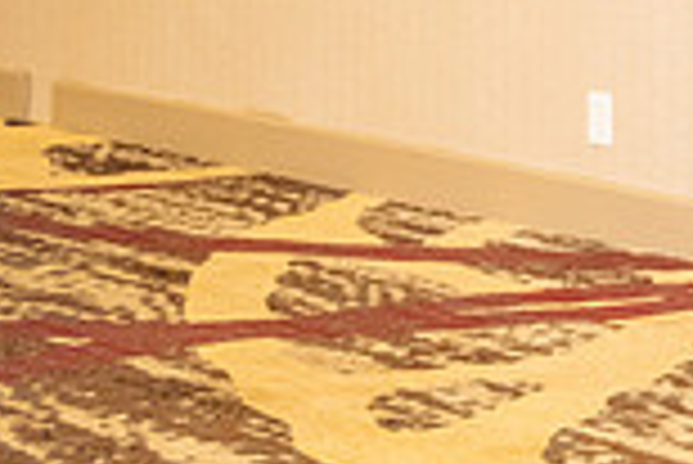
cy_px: -92
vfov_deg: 8.6
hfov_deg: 12.2
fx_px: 3044
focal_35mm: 158
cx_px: 1130
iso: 1600
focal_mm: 42
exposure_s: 1/80
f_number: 2.8
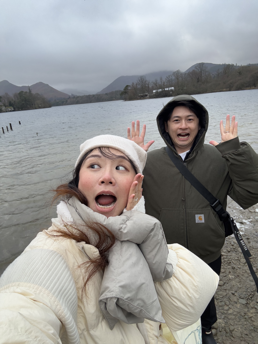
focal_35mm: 23
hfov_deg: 58.9
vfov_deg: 73.9
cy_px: 172
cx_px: 129
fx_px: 229
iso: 50
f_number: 1.9
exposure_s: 1/121
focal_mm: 2.69
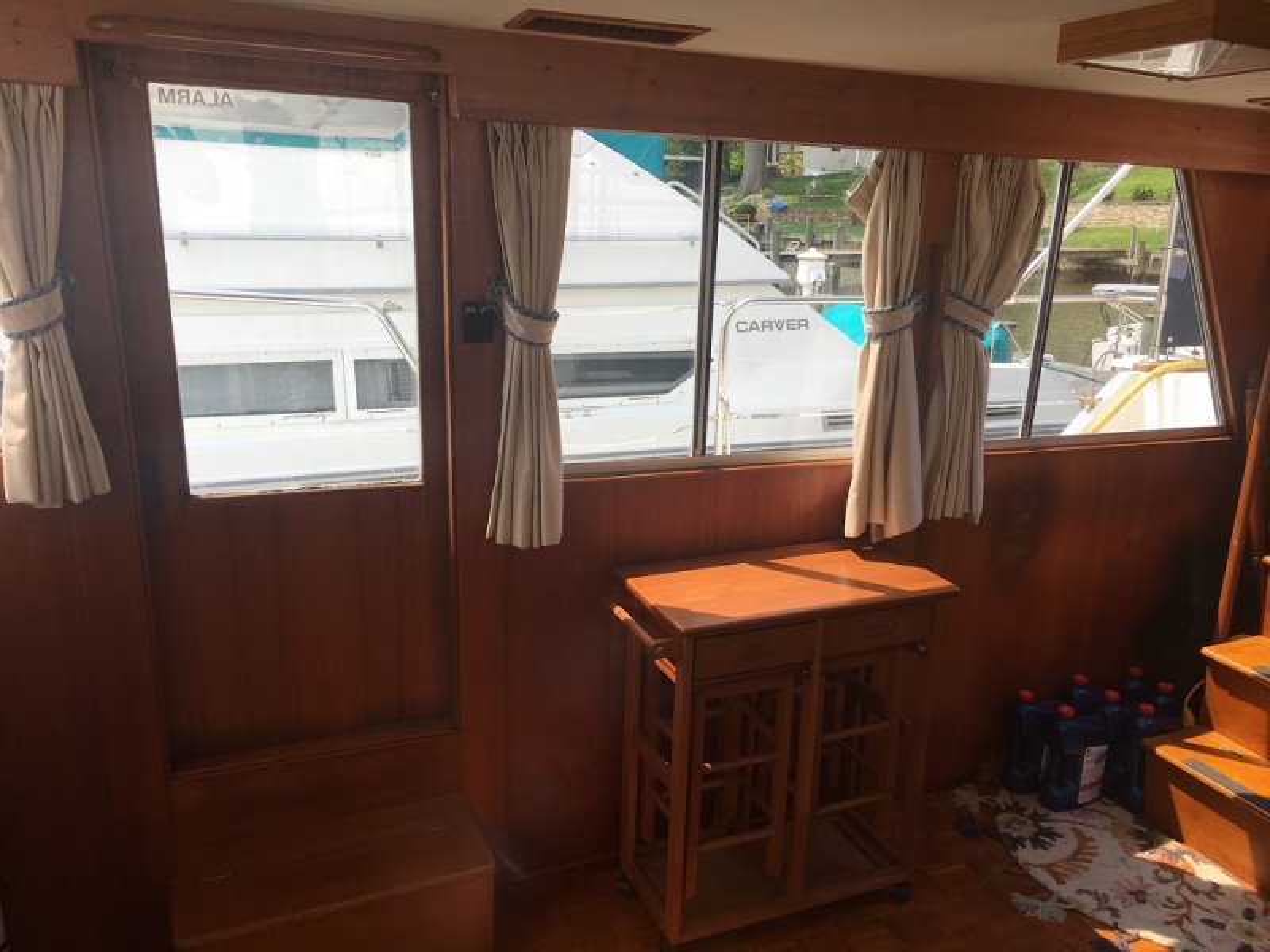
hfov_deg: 61.7
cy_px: 476
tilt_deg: -12.9
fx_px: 1064
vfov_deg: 48.2
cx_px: 635
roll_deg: +0.0
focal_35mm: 29
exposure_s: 1/425
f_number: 2.2
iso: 25
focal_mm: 4.15
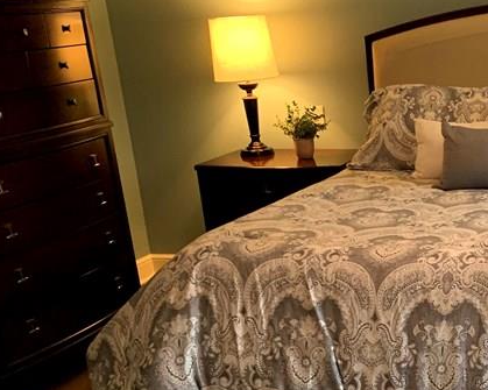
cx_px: 526
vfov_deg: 23.9
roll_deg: +1.4
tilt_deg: -20.5
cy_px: 347
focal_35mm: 62
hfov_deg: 28.0
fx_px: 895
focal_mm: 4.25
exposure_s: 1/60
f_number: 1.8
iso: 200
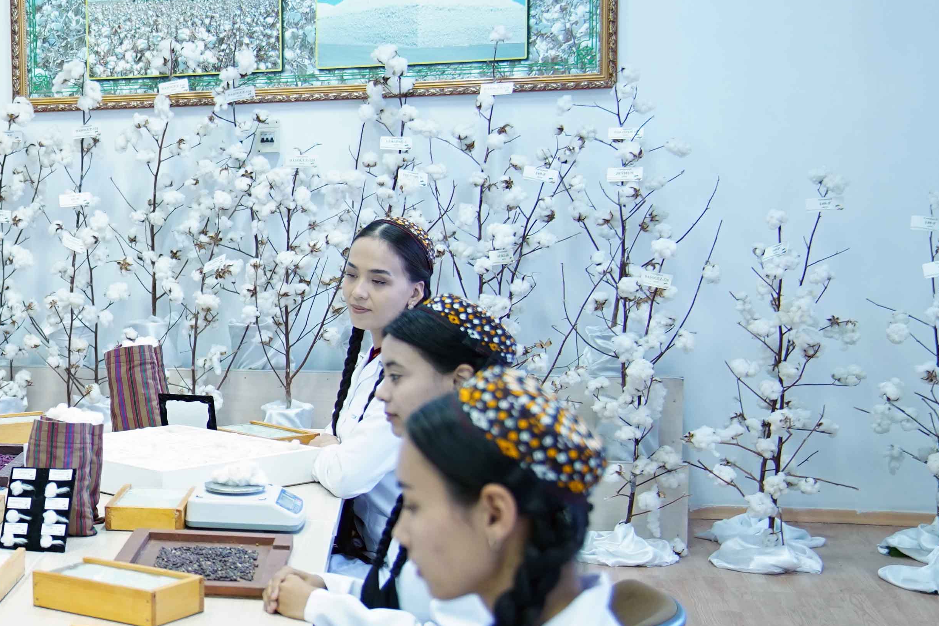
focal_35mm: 74
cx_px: -149
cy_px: 346
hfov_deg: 25.0
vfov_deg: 18.4
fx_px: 1930
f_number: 2.8
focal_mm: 30
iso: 800
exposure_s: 1/50
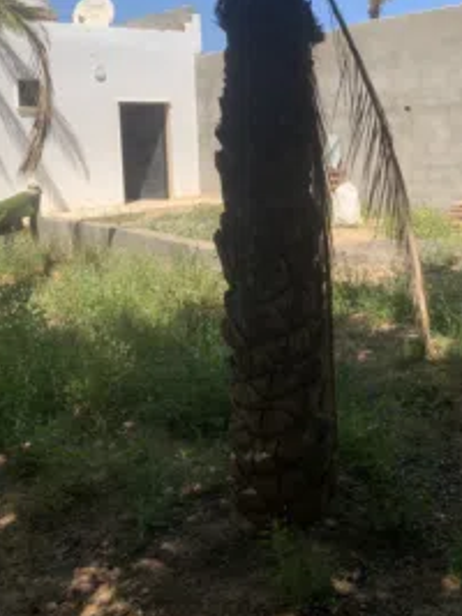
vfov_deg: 47.0
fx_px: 695
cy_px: 198
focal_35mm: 39
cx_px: 289
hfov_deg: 36.6
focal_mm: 4.25
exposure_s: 1/1779
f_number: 1.8
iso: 25
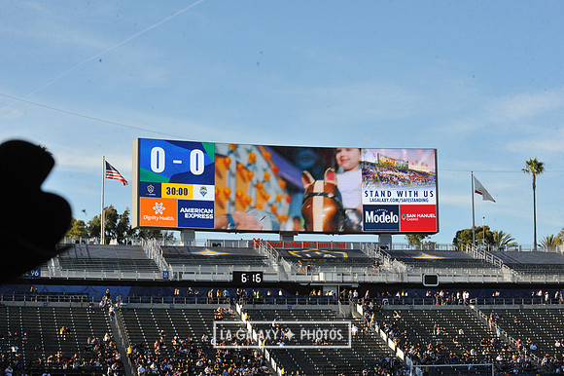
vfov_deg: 17.0
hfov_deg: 25.4
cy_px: 188
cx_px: 282
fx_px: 1253
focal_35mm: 80
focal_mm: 80
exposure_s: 1/1000
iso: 1600
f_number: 16
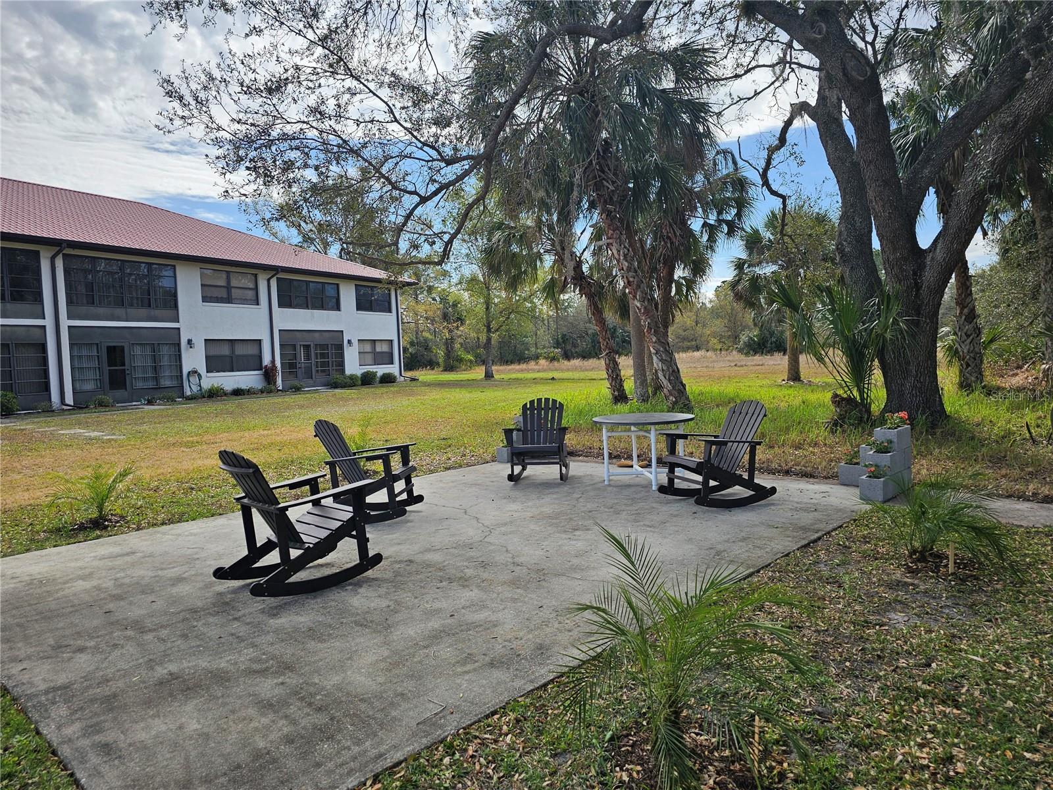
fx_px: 700
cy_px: 395
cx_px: 526
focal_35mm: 23
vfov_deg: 58.9
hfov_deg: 73.9
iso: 10
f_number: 1.7
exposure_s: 1/659
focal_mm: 6.3
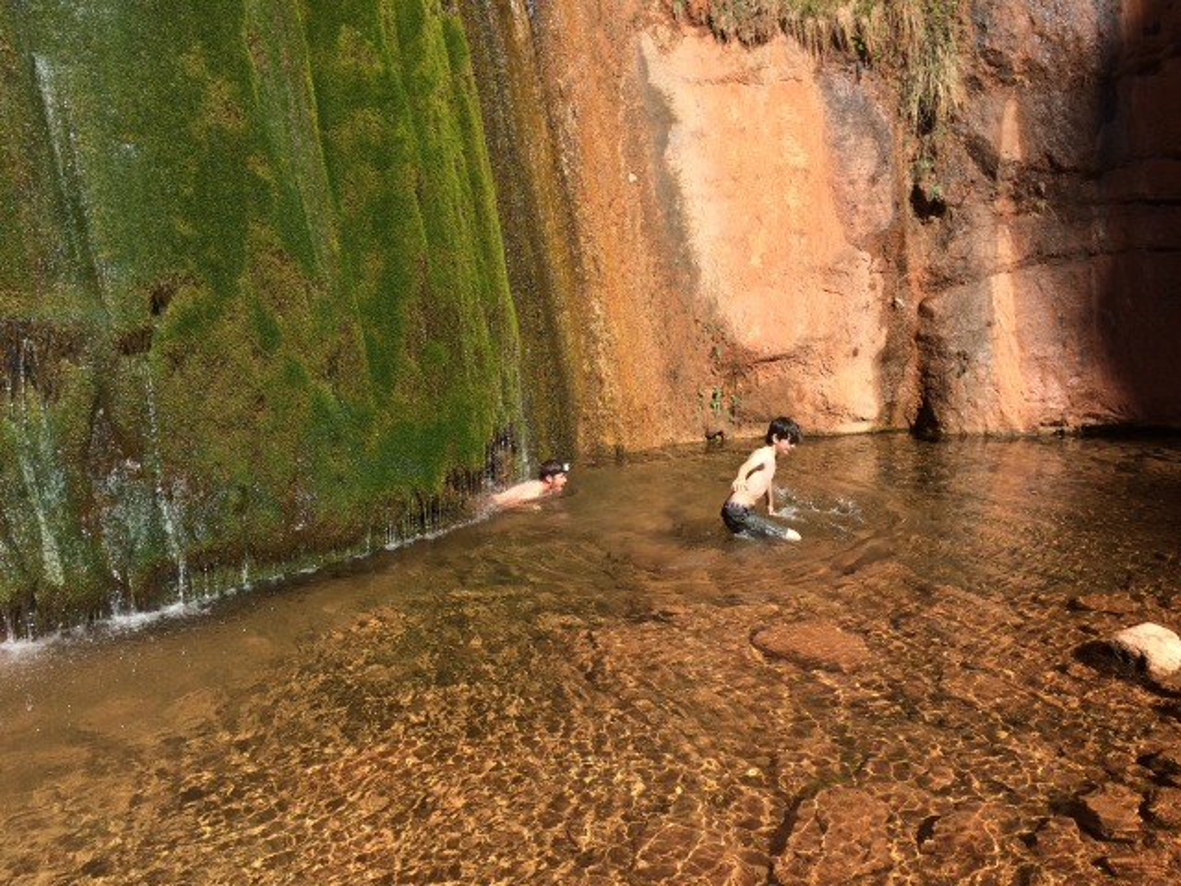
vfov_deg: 48.2
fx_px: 989
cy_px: 443
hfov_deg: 61.7
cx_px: 590
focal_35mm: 29
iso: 32
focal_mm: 4.15
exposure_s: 1/1244
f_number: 2.2
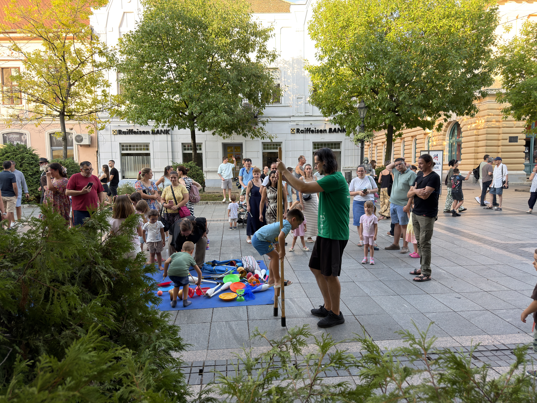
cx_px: 268
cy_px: 202
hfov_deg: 71.6
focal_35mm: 24
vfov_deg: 56.8
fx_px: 372
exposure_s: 1/277
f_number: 1.78
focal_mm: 6.76
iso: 80
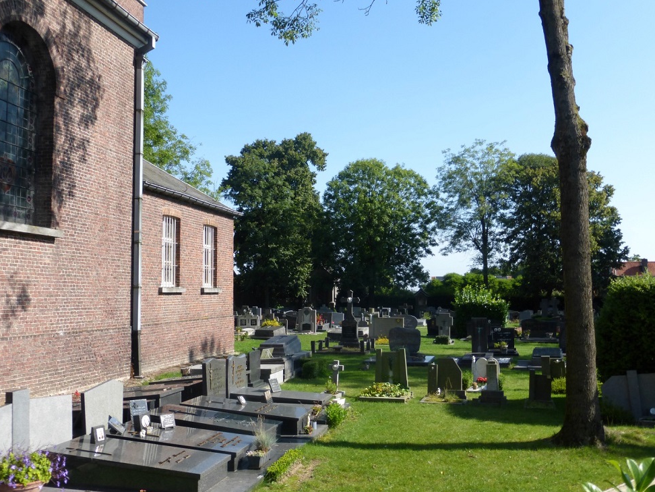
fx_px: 681
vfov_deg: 39.7
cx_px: 329
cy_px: 248
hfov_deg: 51.4
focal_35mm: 36
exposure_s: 1/500
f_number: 3.7
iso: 100
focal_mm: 6.1
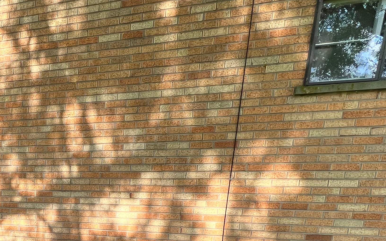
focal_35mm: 34
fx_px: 358
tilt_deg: -14.8
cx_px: 27
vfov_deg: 32.3
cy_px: 272
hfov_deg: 49.4
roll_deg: -1.5
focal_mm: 1.57
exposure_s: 1/329
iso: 32
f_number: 1.8
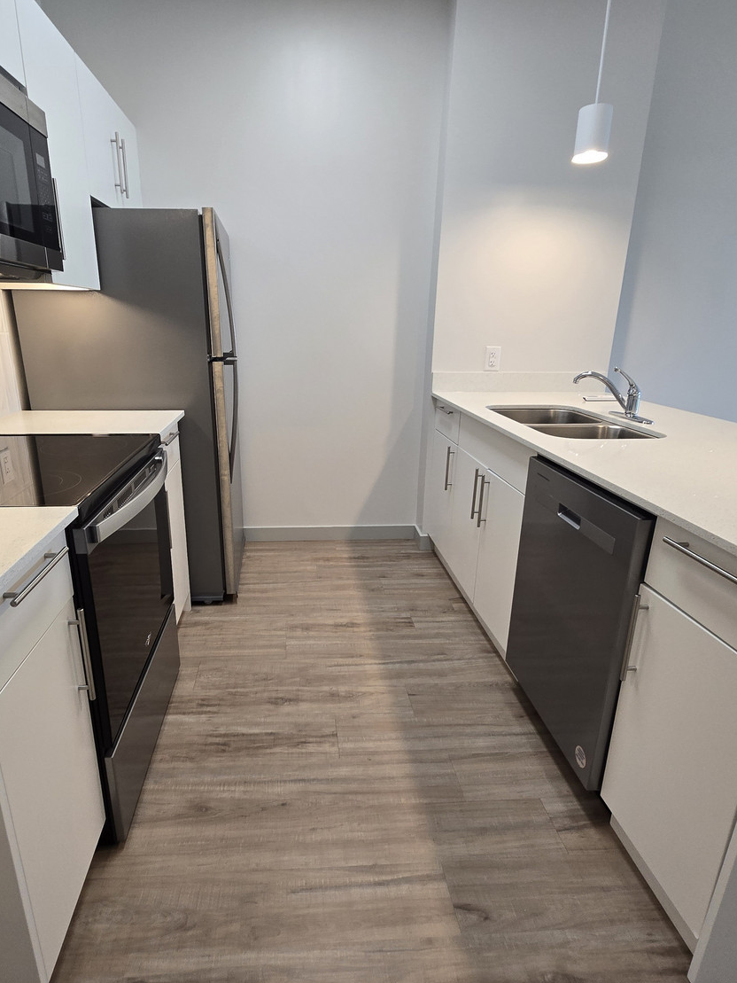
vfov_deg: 87.7
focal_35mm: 18
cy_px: 495
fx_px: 511
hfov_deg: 71.4
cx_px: 327
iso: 80
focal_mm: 2.2
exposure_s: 1/60
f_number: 2.2
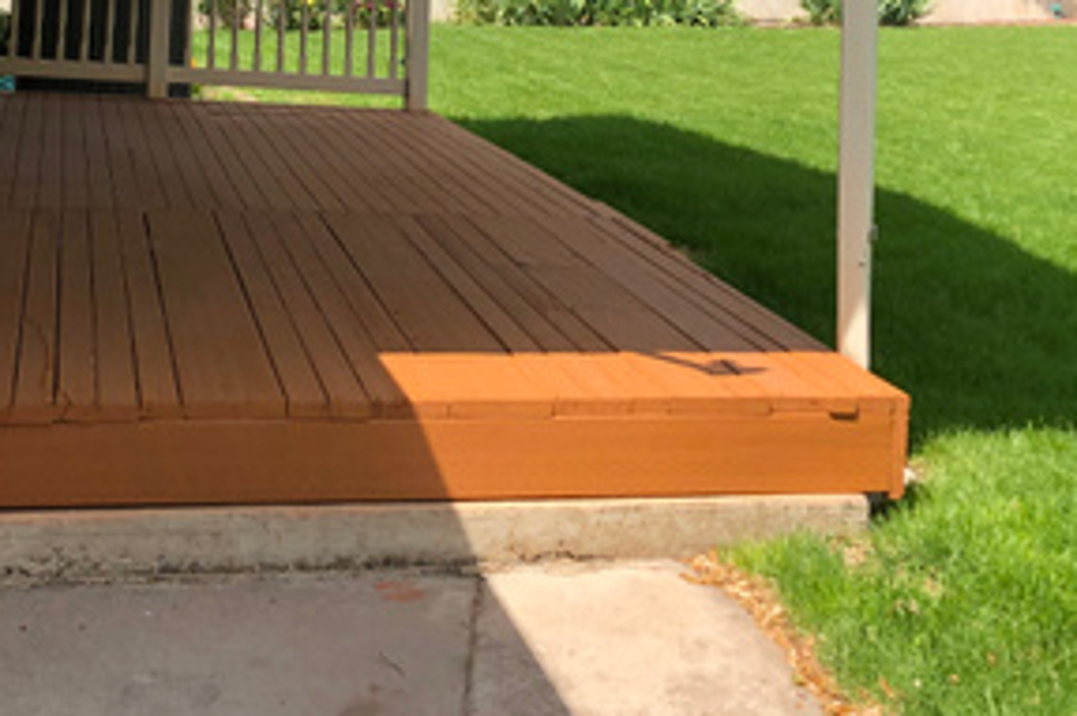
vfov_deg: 20.1
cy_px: -45
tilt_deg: +0.8
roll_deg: -0.1
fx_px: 1943
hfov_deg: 30.6
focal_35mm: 65
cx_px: 315
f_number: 1.8
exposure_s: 1/774
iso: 20
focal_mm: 3.99
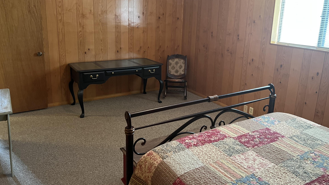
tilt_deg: -12.7
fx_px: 253
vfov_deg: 39.9
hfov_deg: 66.1
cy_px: 70
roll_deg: -1.7
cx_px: 168
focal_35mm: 29
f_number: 1.5
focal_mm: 5.7
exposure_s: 1/40
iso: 500
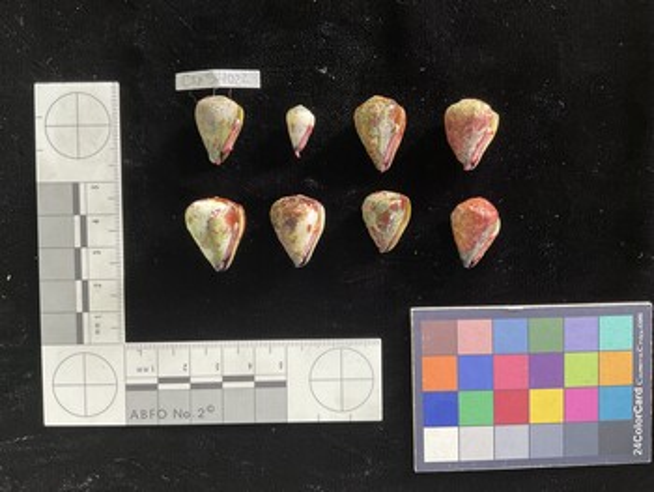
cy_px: 246
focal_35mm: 29
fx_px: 548
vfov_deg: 48.3
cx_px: 327
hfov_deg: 61.6
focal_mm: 3
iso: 80
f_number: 1.8
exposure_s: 1/50
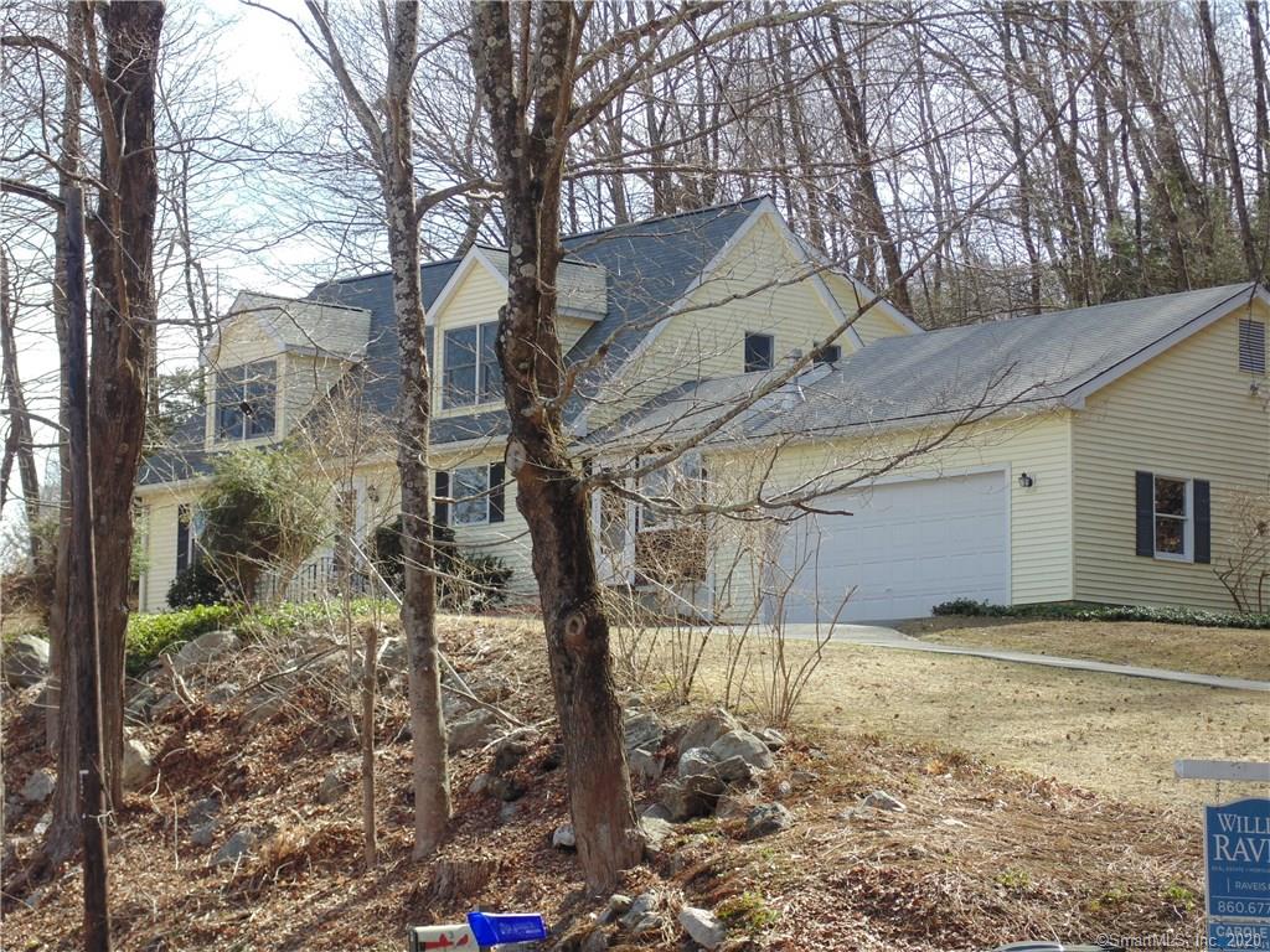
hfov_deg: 20.0
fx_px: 3595
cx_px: 635
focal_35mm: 98
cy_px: 476
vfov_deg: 15.1
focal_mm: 17.5
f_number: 4.6
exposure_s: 1/200
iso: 80
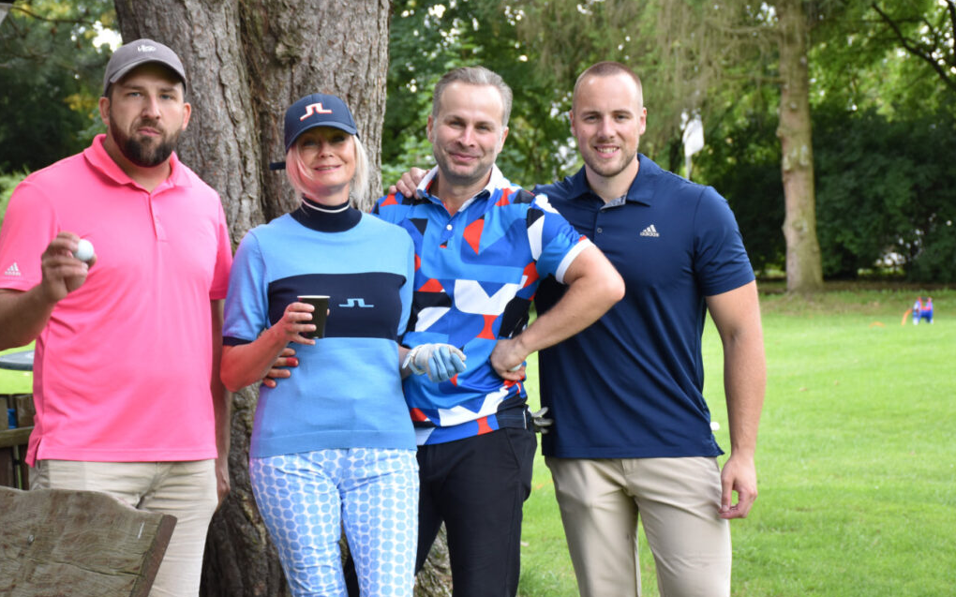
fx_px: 2240
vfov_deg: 15.2
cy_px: 300
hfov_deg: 24.1
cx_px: 477
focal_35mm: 86
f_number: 6.3
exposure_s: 1/160
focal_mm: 56
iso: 400
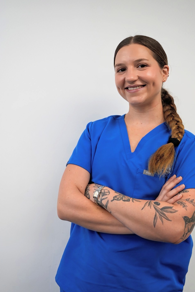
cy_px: 129
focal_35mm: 41
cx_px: 97
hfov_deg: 33.0
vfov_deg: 47.7
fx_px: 330
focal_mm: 23.7
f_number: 2.8
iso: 250
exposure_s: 1/200
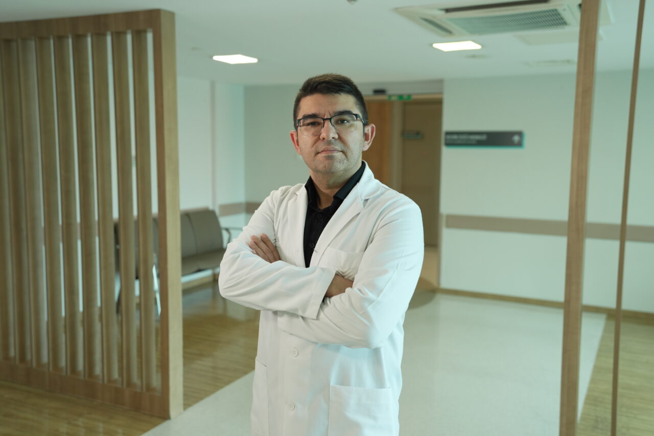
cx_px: 327
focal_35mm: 35
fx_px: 636
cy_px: 218
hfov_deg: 54.4
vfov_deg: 37.8
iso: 500
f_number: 2.8
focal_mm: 35
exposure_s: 1/125
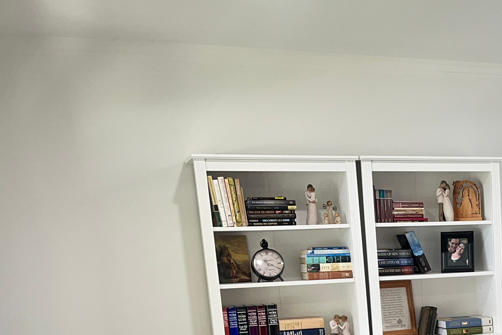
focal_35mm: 63
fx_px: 878
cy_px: 406
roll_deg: +1.6
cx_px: 543
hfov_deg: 29.1
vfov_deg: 20.2
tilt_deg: -12.2
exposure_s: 1/120
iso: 64
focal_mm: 5.1
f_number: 1.6
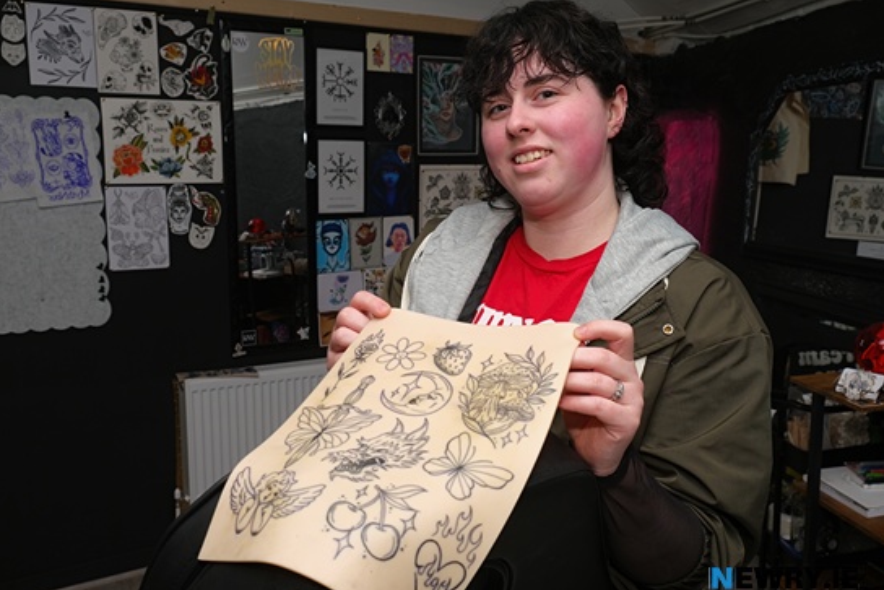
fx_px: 786
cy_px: 297
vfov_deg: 41.1
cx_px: 406
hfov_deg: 58.6
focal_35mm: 32
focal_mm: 19.6
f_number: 5.6
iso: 400
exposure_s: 1/125
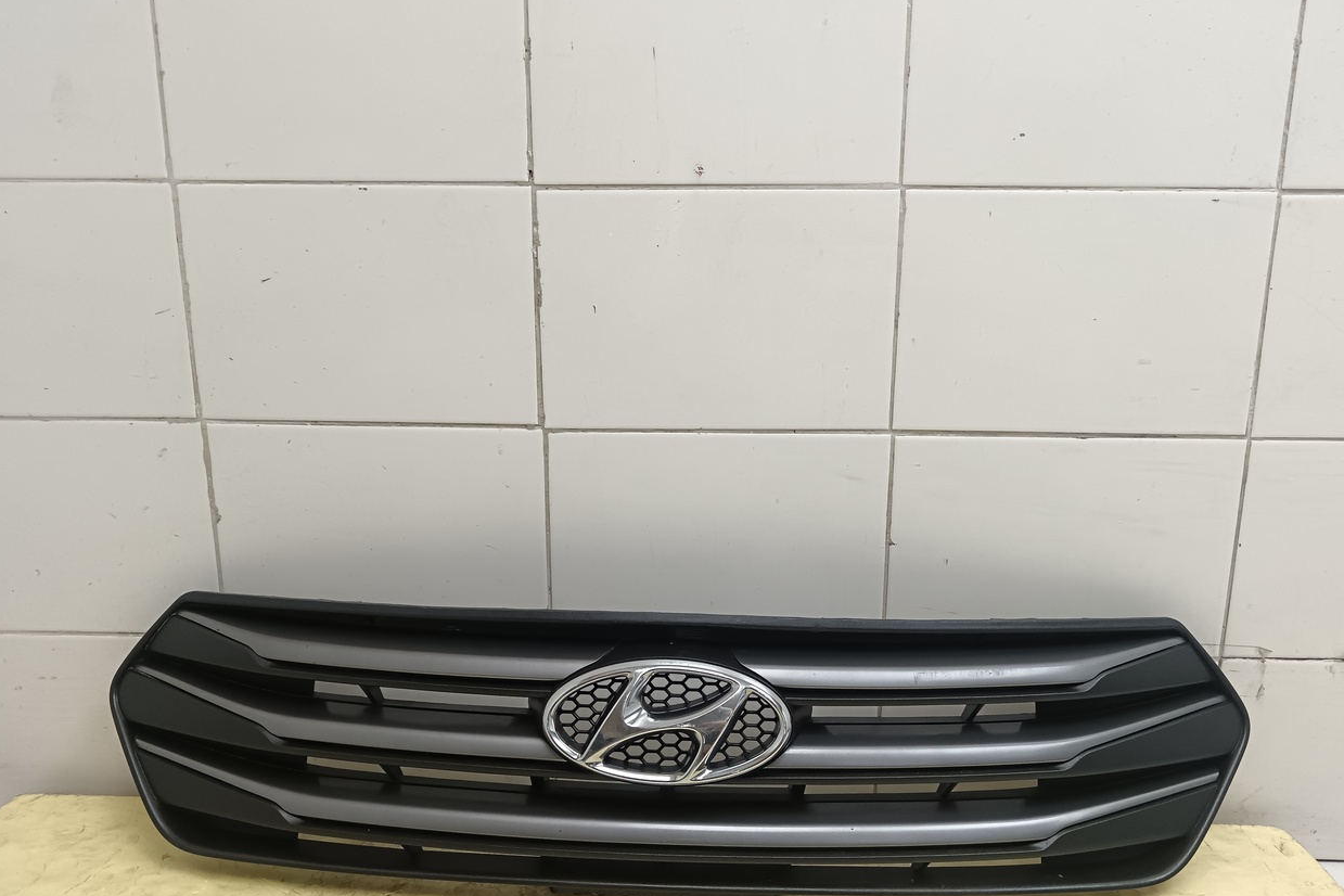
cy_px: 499
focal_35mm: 29
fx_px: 1083
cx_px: 684
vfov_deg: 44.9
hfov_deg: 63.7
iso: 381
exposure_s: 1/100
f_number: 1.9
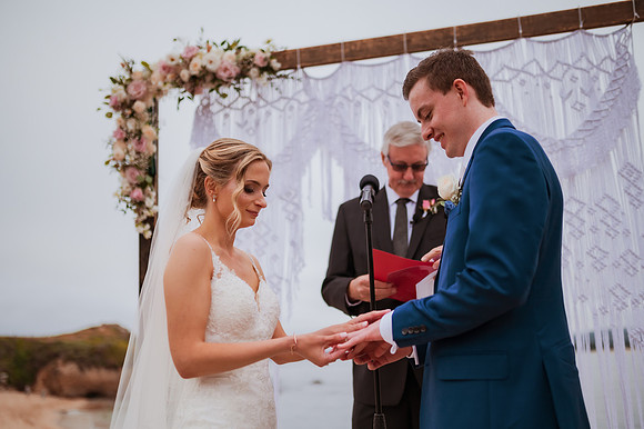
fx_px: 626
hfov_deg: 54.5
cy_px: 214
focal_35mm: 35
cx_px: 322
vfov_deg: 37.8
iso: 500
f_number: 1.4
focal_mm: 35
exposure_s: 1/4000
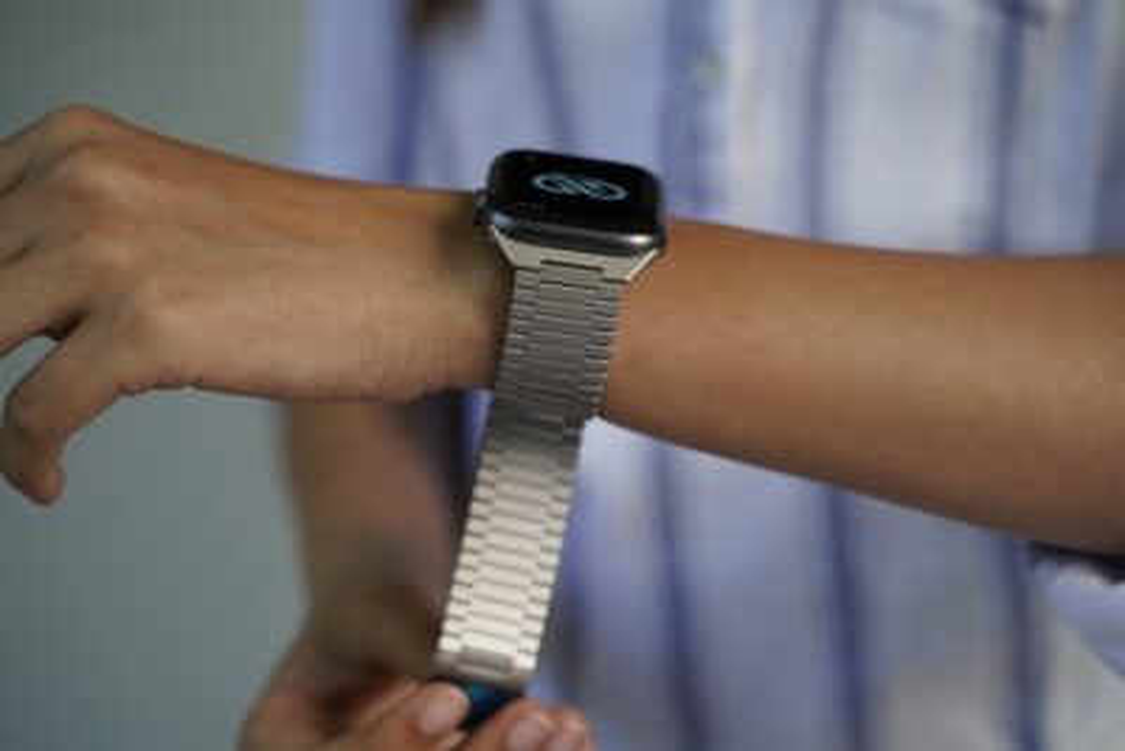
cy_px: 376
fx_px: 2344
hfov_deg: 27.0
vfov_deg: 18.2
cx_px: 562
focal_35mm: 75
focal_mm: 75
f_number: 4
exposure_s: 1/160
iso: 1000
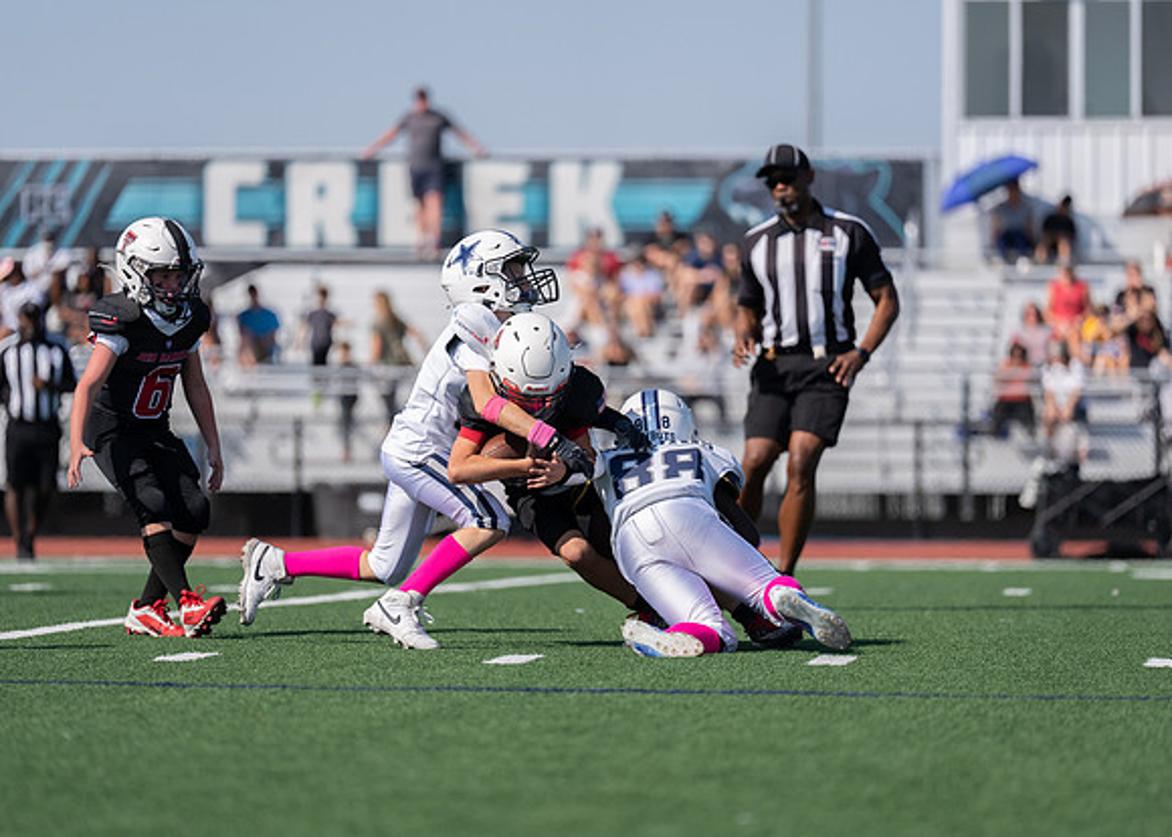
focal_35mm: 210
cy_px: 418
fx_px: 6974
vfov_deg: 6.9
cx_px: 586
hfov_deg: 9.6
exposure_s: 1/2500
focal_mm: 200
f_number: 2.8
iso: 100
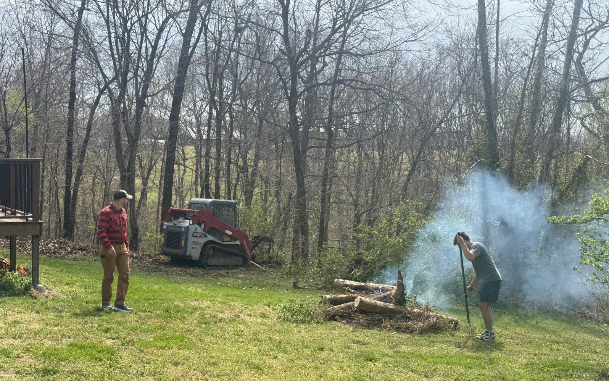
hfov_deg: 39.6
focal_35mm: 51
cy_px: 197
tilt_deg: -2.7
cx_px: 304
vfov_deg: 25.4
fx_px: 847
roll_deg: -1.0
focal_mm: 6.76
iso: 64
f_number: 1.78
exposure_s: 1/3425
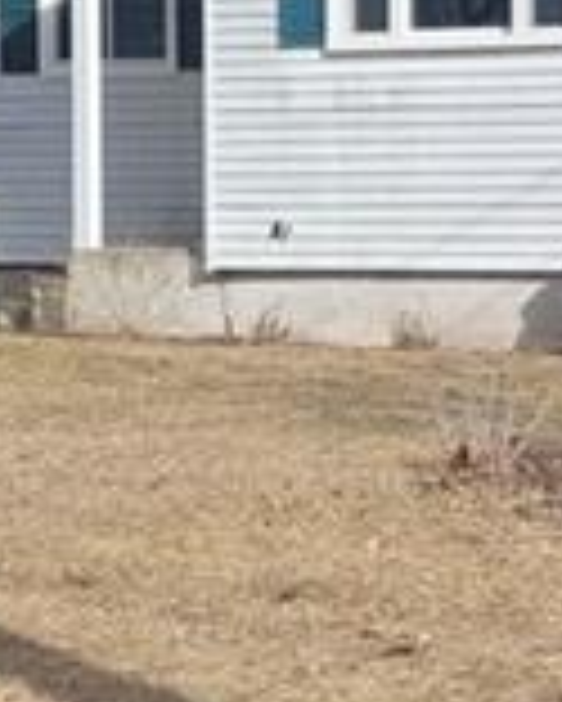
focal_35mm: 125
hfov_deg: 11.6
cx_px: 944
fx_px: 2596
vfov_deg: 15.4
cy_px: 418
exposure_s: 1/2277
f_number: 1.8
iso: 40
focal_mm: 5.4
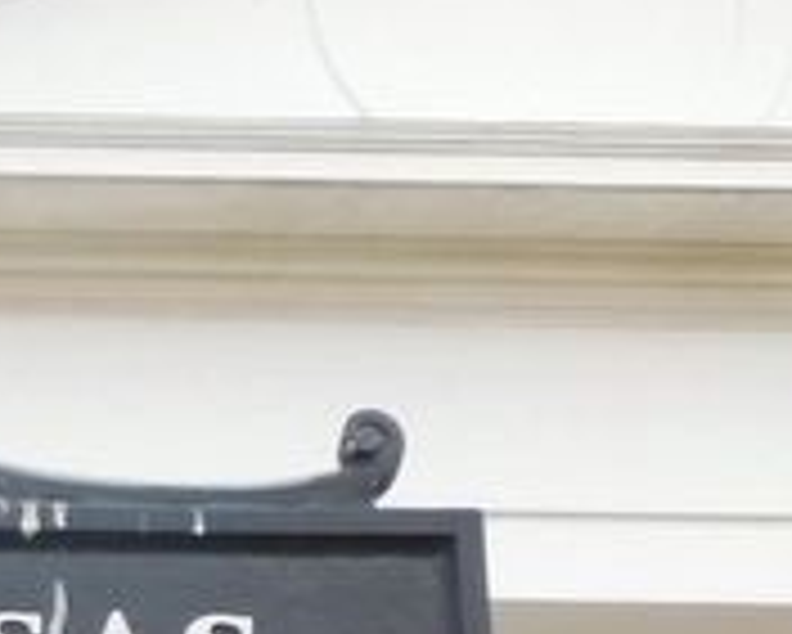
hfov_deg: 9.1
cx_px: -720
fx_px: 4691
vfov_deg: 7.5
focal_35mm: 200
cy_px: 1178
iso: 125
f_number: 3.7
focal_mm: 8
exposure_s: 1/250
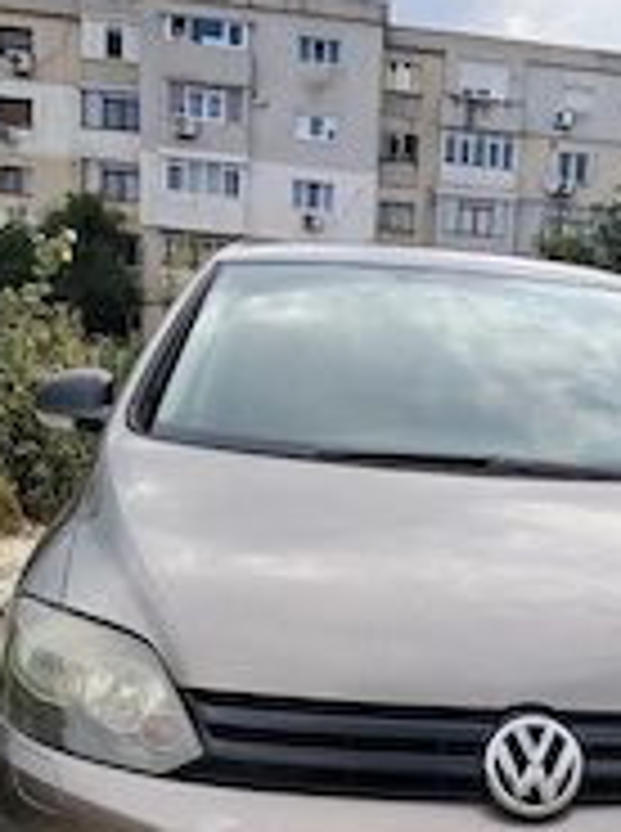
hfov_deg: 27.2
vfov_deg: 35.0
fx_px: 1248
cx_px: 531
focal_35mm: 52
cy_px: 729
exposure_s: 1/1012
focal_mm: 5.25
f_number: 1.75
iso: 101
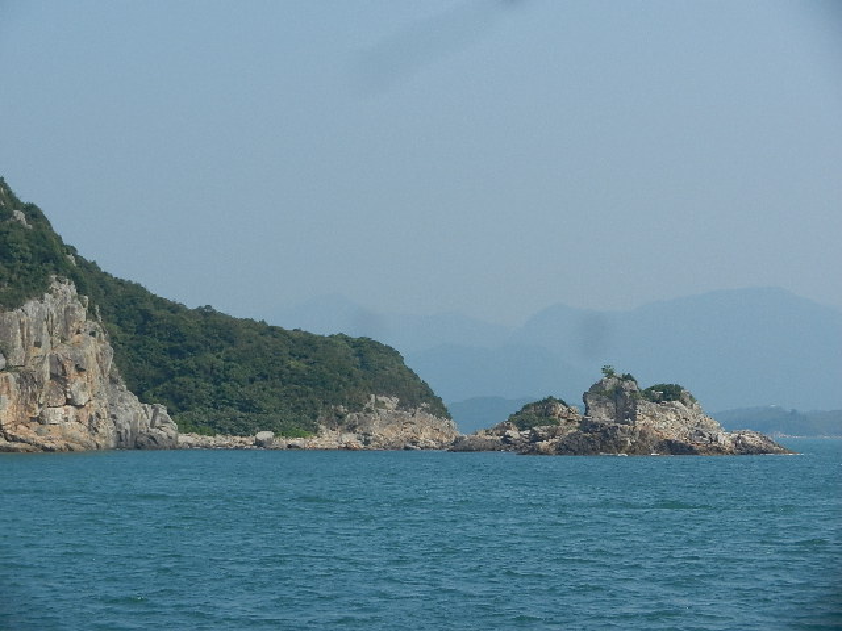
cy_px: 316
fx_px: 2578
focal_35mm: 106
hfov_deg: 18.5
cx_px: 421
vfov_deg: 14.0
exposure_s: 1/1250
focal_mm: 19.1
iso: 160
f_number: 5
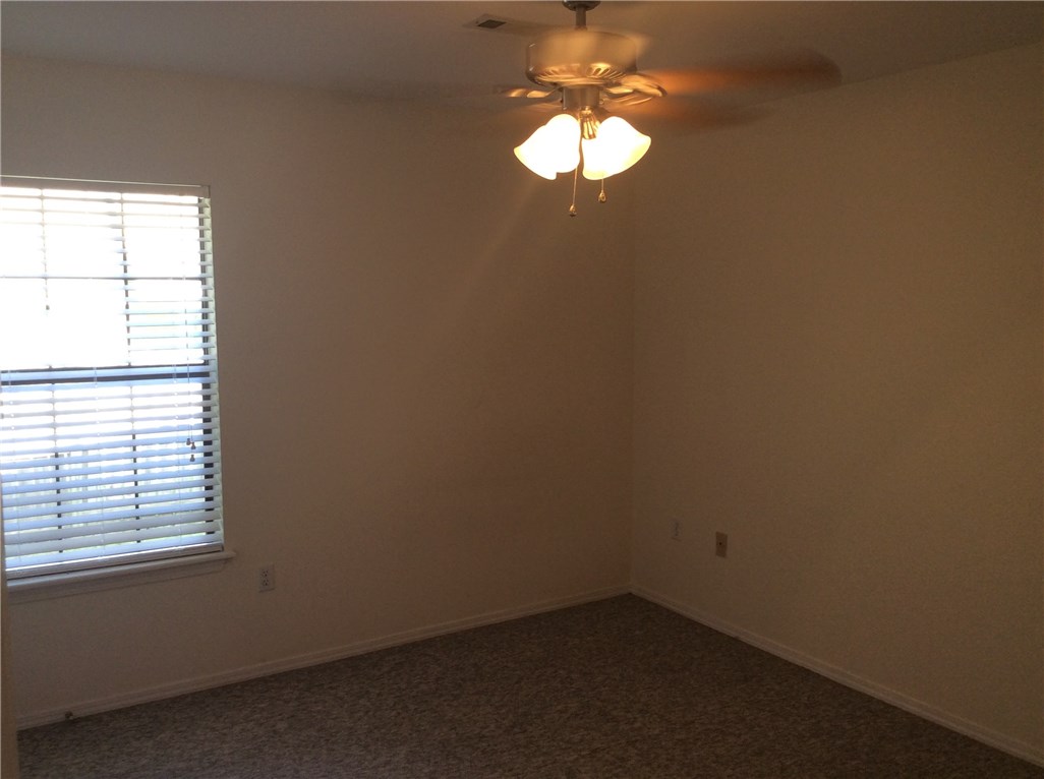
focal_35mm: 32
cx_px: 522
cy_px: 390
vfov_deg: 44.0
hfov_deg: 56.9
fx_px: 964
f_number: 2.4
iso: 40
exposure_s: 1/40
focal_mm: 3.3
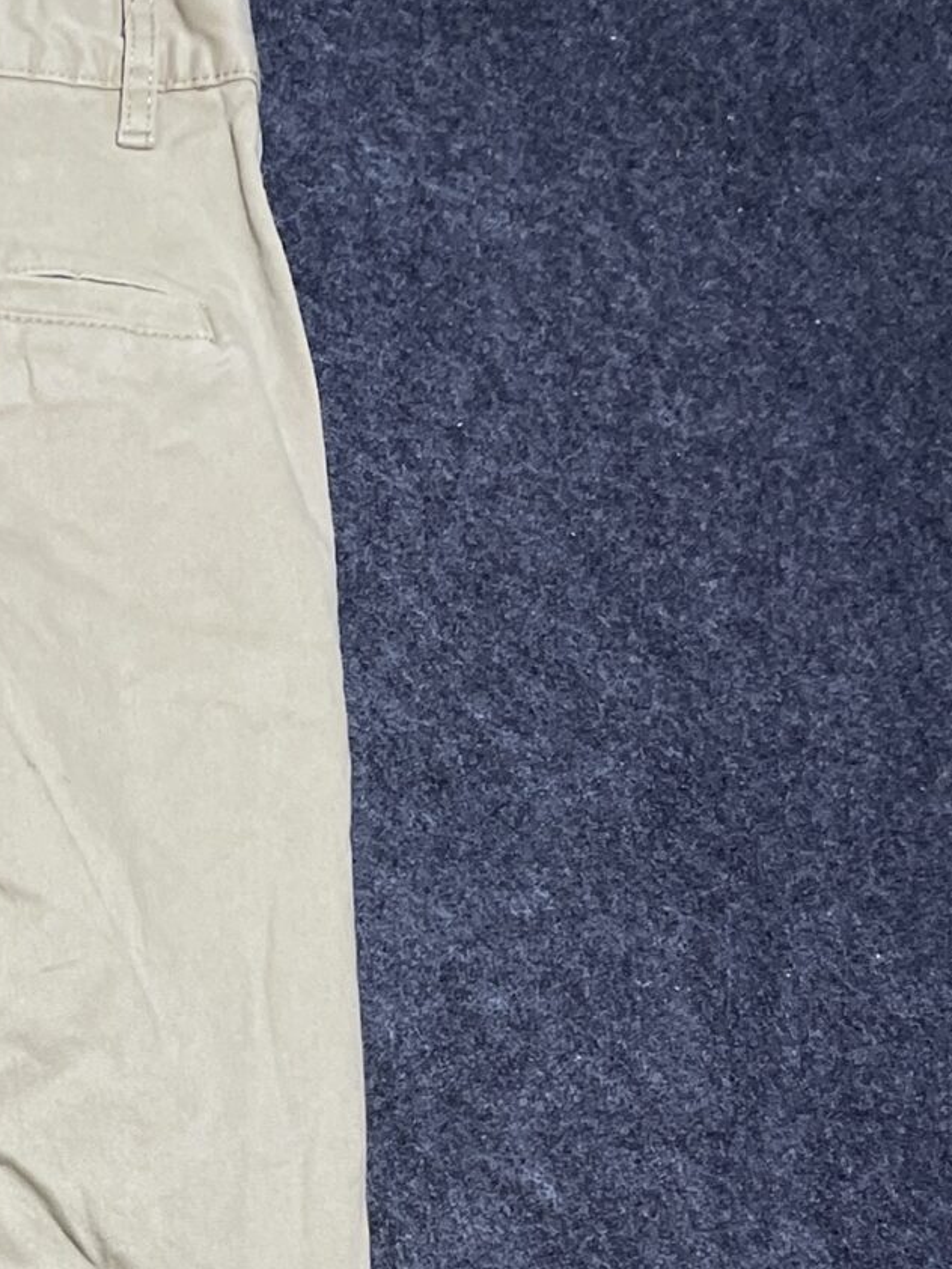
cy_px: 1727
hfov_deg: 17.2
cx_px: -375
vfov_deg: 21.8
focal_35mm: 79
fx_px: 2898
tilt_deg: -61.0
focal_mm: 4.2
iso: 64
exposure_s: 1/100
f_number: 1.6
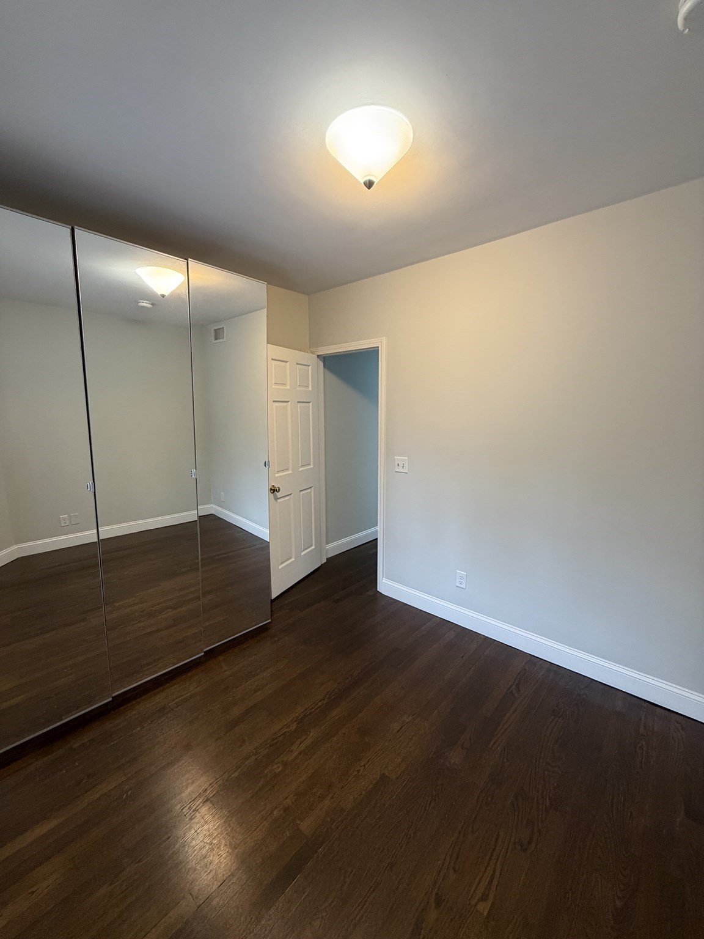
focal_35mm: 14
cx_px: 352
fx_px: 380
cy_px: 470
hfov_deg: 85.7
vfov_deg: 102.1
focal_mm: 2.22
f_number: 2.2
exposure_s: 1/60
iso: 320
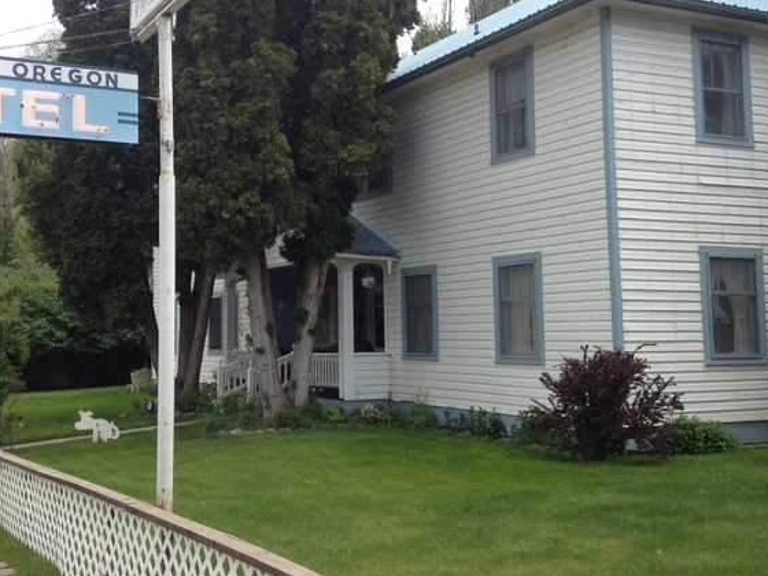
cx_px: 337
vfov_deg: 29.0
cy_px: 225
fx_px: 1109
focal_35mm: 50
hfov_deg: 38.1
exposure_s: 1/1022
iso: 50
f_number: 2.4
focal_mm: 4.28
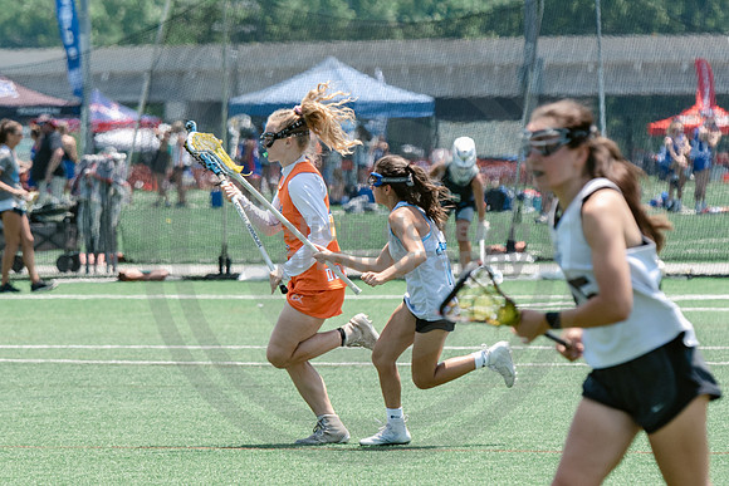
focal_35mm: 452
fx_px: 9160
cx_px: 295
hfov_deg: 4.6
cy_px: 256
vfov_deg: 3.0
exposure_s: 1/1600
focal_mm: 200
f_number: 5
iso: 400
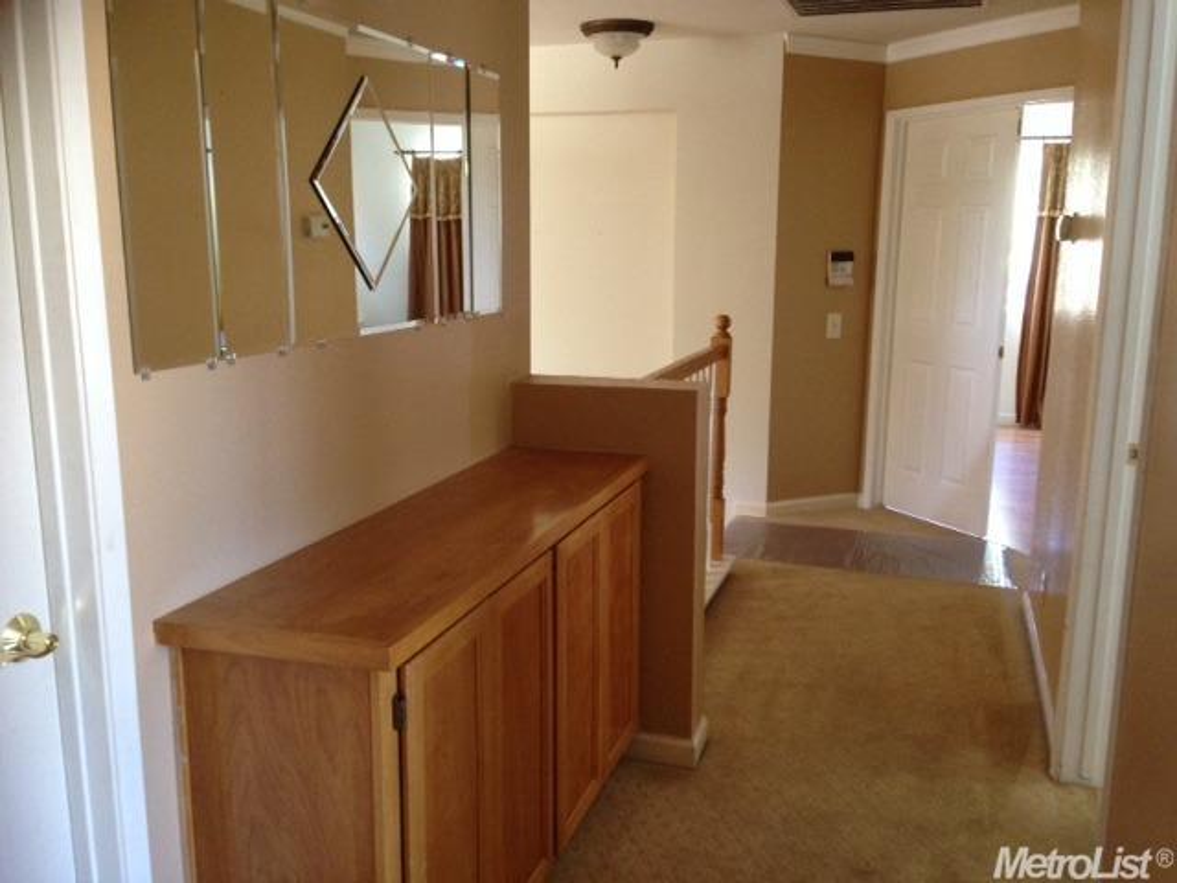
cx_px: 588
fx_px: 1122
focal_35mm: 33
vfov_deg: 42.9
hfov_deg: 55.4
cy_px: 442
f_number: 2.4
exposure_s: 1/20
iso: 200
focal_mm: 4.12
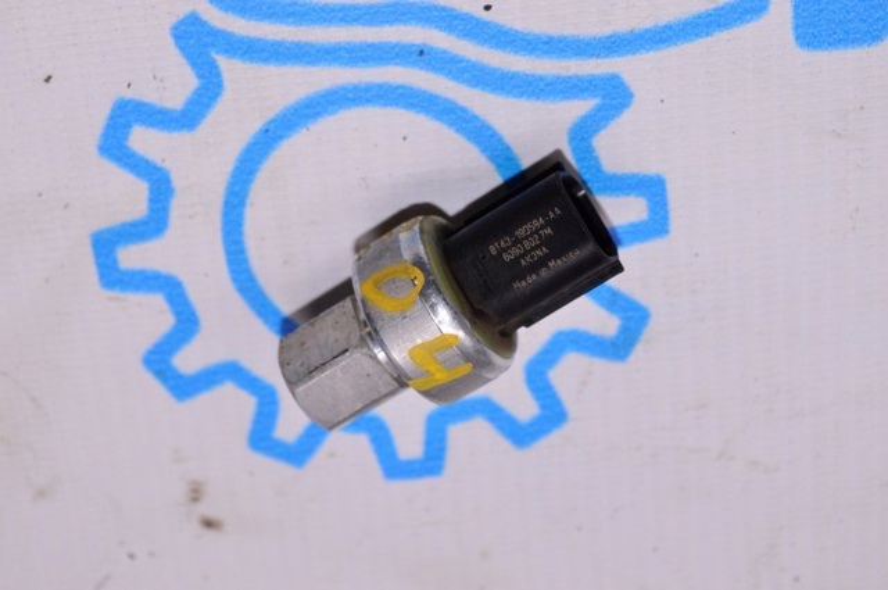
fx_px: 2032
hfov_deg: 24.6
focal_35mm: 82
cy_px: 295
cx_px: 444
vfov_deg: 16.5
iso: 1600
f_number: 8
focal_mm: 55
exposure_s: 1/200
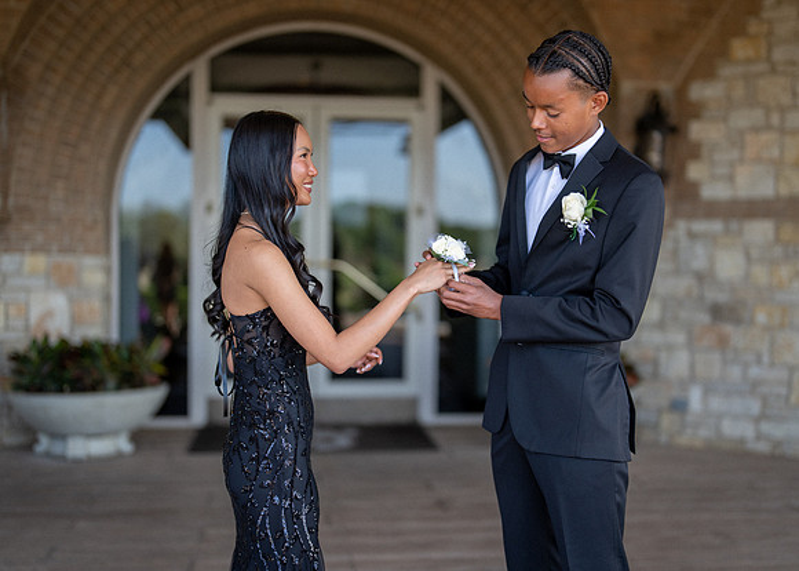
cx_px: 433
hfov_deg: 36.1
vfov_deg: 26.2
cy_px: 286
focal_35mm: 54
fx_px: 1225
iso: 160
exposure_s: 1/1250
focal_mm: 50
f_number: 1.3
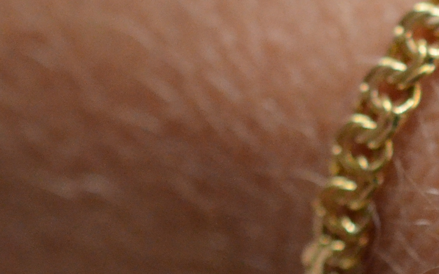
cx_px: 416
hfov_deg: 7.8
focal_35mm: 267
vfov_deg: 4.9
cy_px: 96
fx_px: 3195
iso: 2500
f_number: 4
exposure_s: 1/1600
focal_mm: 40
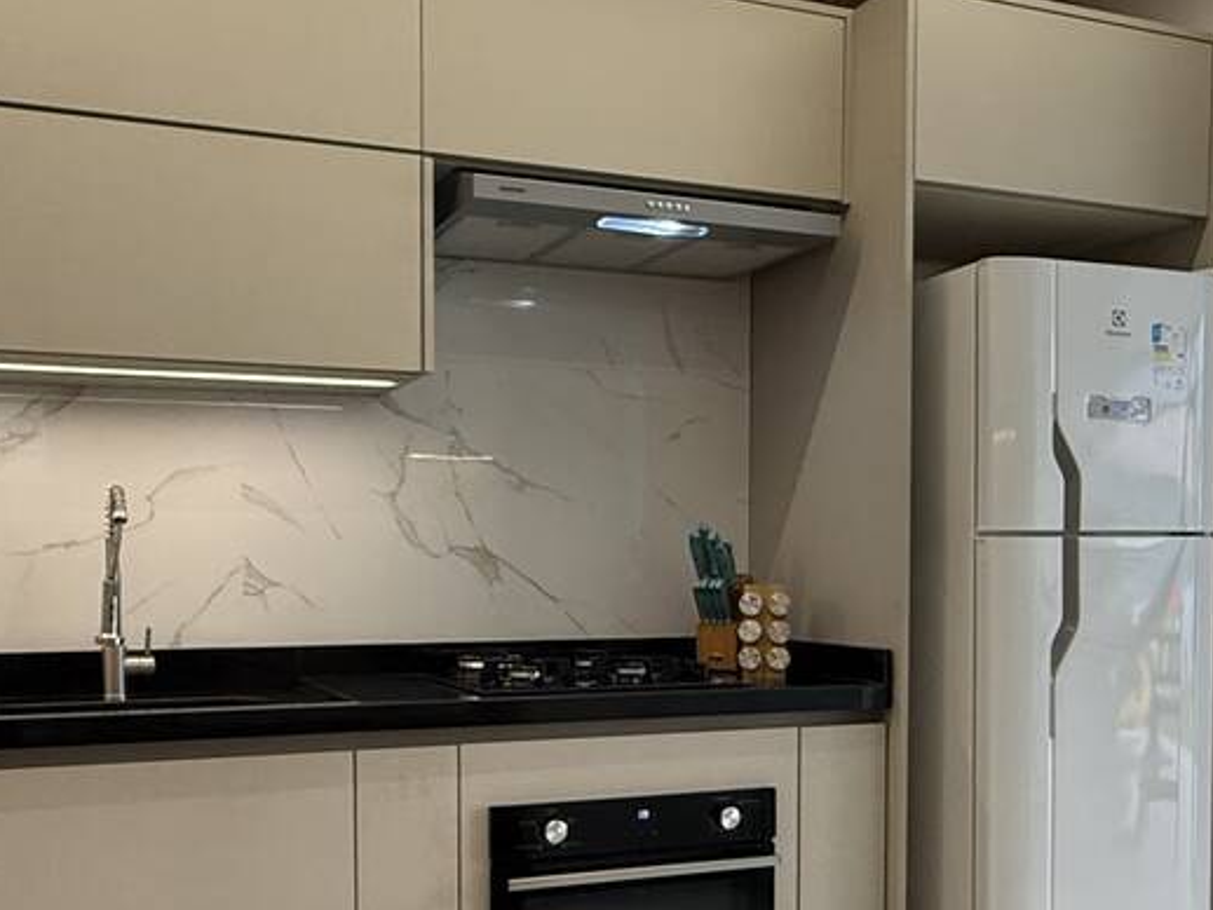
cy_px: 643
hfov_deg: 47.8
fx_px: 1367
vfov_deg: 36.3
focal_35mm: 39
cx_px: 587
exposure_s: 1/120
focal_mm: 2.22
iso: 250
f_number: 2.2
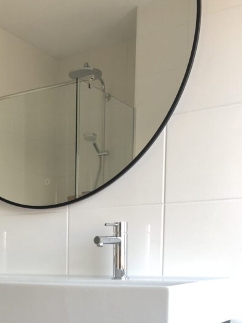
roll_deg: +0.1
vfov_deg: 32.5
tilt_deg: -6.1
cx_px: 9
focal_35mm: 55
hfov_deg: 25.4
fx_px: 512
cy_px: 312
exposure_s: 1/24
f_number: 1.8
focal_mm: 4
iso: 40
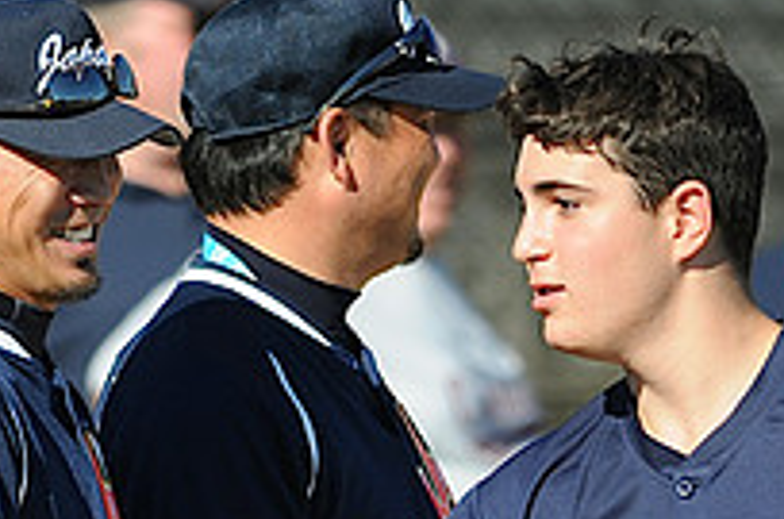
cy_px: 690
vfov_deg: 1.1
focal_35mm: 1281
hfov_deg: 1.6
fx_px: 27832
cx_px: 196
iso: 200
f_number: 4
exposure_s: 1/1250
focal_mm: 300
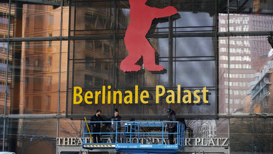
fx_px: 652
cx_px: 137
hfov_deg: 23.7
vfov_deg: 13.4
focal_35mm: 90
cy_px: 64
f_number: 5.6
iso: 640
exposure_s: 1/125
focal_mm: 85
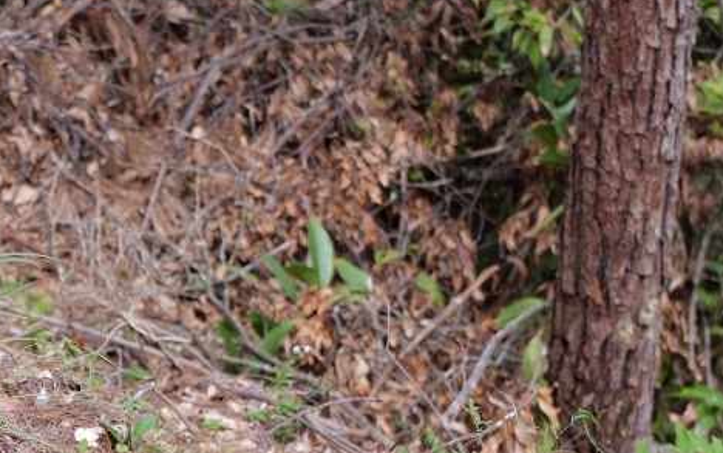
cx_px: 37
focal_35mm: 209
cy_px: 288
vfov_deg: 6.3
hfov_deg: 10.0
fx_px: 4120
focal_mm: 60
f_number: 4.5
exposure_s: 1/200
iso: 100
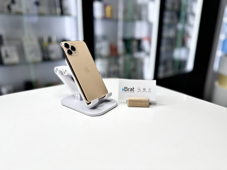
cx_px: 114
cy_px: 85
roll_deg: -0.6
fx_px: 157
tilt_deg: -17.7
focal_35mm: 24
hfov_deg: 71.6
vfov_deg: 56.8
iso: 80
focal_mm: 6.86
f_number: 1.78
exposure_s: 1/580
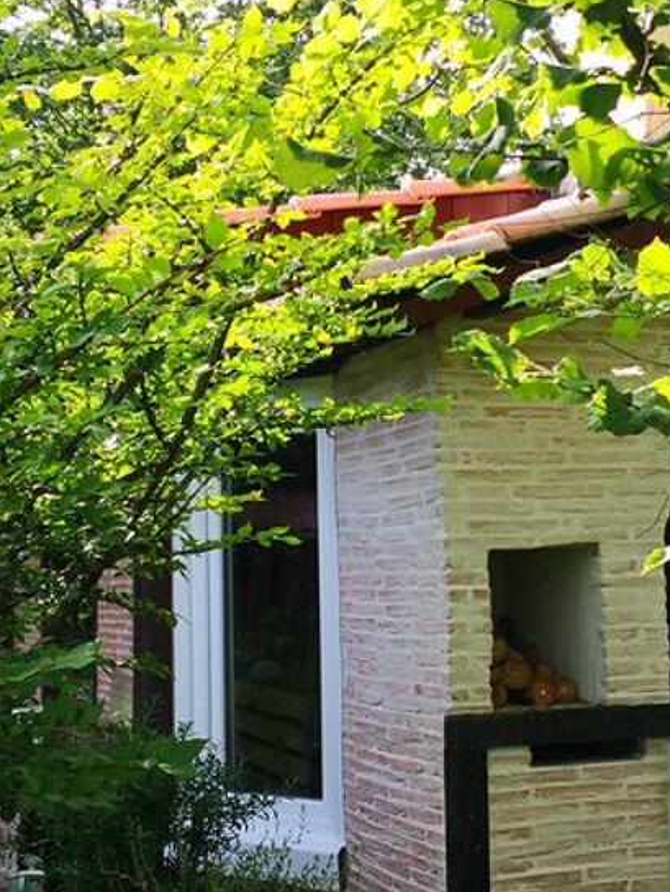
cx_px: 477
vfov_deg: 29.4
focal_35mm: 66
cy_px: 466
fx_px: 1703
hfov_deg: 22.1
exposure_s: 1/384
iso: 50
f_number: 1.6
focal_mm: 3.95
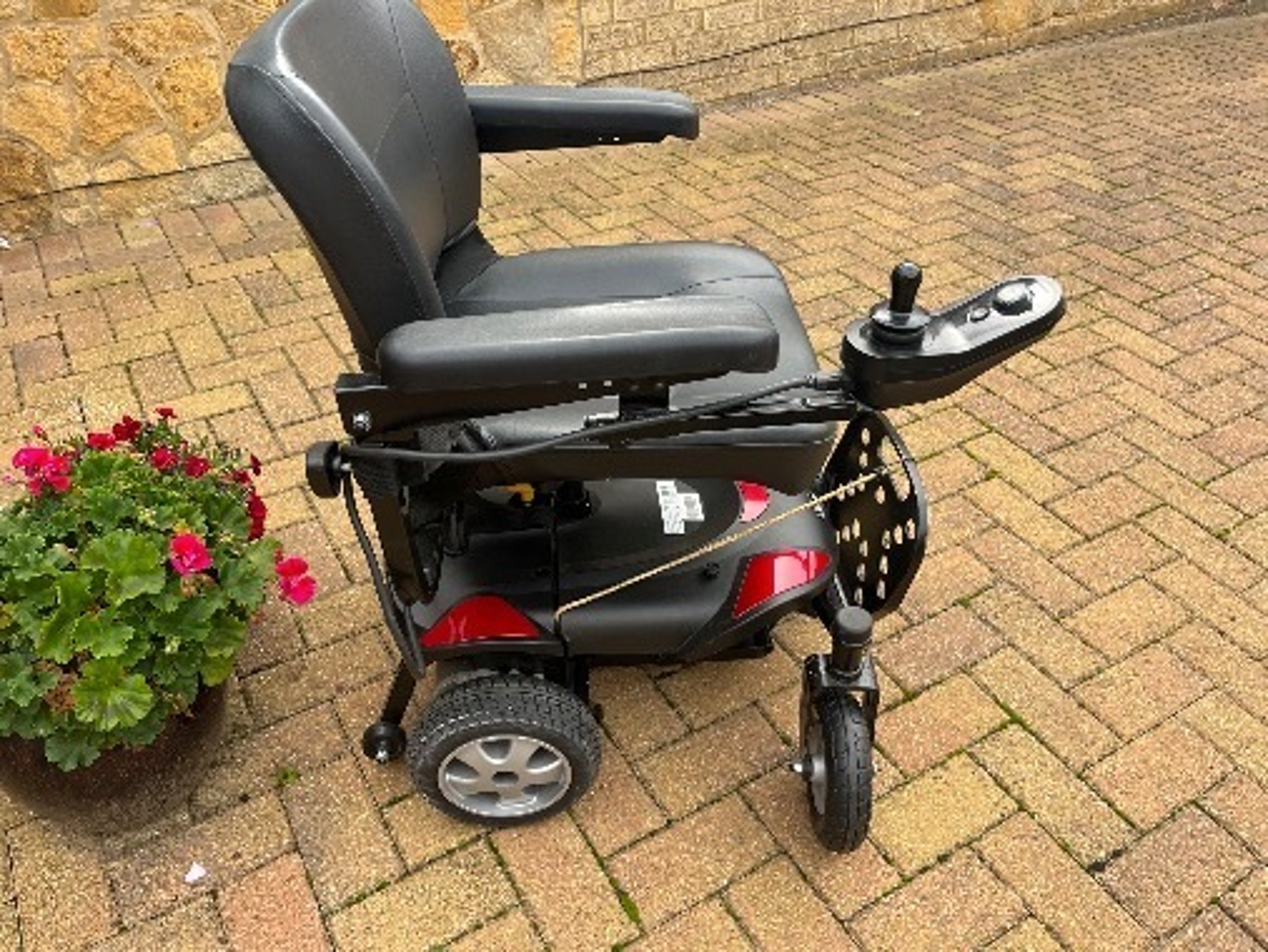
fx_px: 953
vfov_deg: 53.1
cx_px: 634
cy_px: 476
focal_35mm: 26
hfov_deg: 67.3
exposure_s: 1/497
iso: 50
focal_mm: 5.1
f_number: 1.6
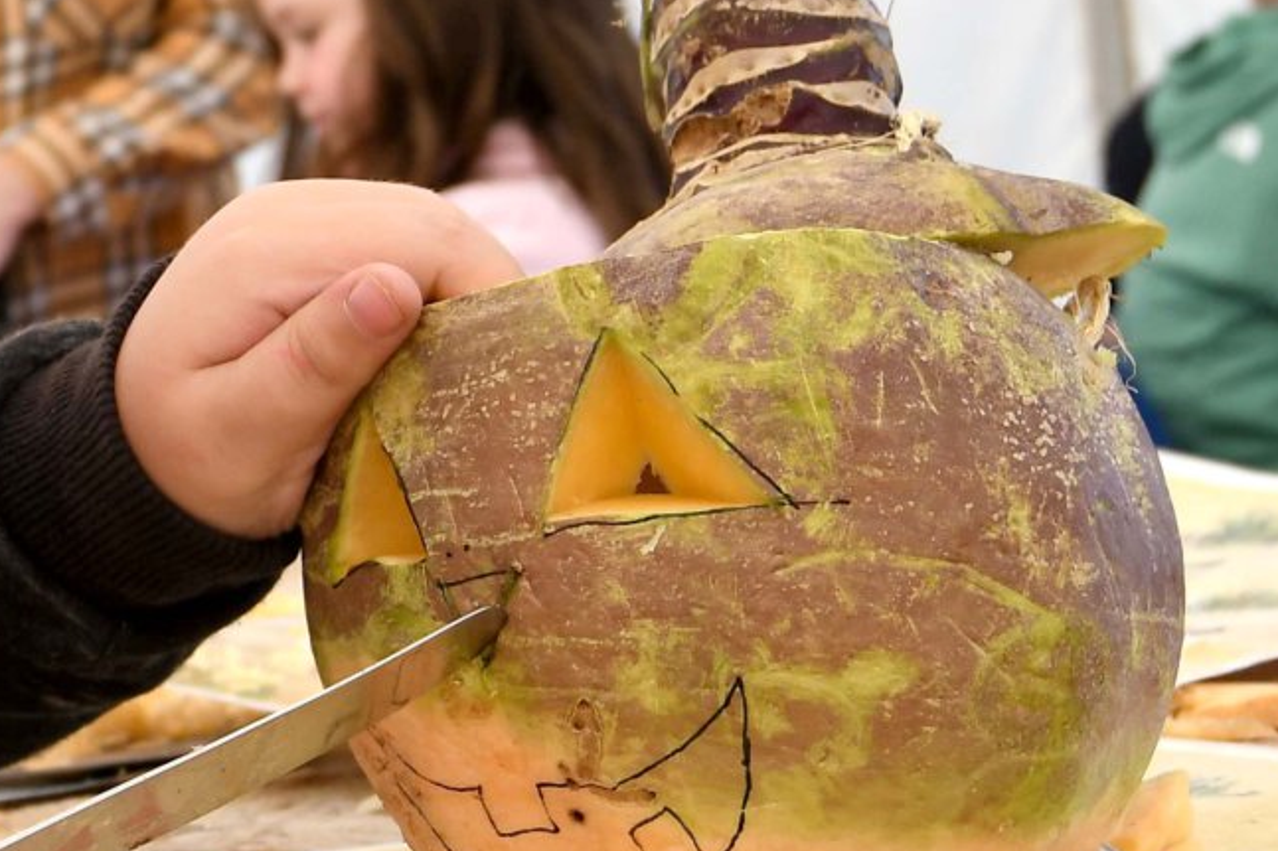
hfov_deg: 17.0
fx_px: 4046
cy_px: 262
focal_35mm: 114
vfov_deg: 12.0
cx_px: -344
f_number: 6.3
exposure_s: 1/160
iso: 320
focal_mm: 24
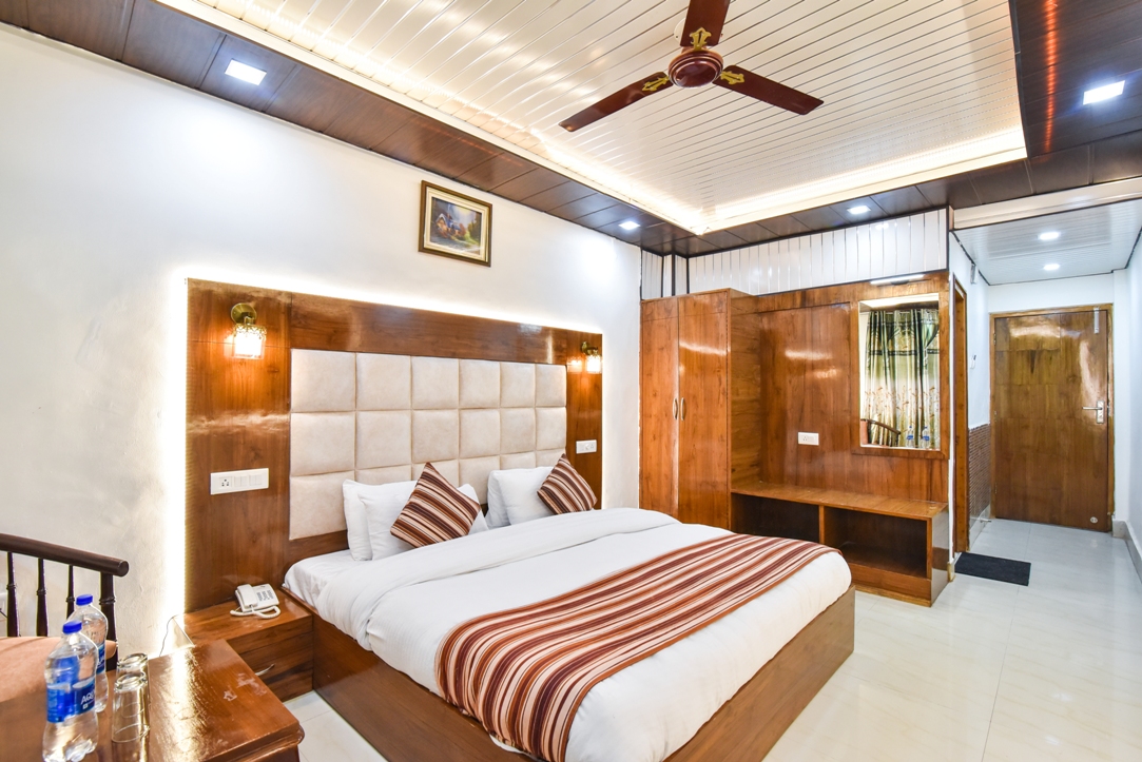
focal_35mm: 16
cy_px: 381
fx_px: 508
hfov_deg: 96.7
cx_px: 571
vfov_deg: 73.8
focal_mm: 16
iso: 2500
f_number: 7.1
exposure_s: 1/50
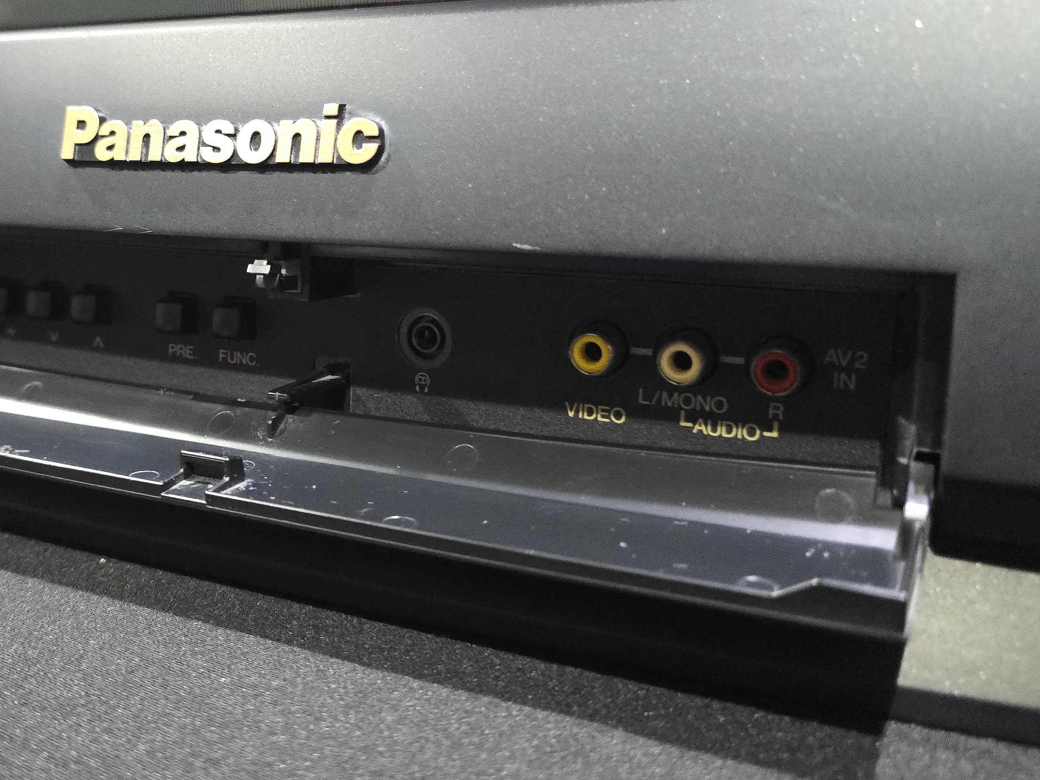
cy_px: 338
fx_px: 1112
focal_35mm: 37
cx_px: 274
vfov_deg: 38.6
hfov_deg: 48.4
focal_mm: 6.3
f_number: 1.7
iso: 1250
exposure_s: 1/30
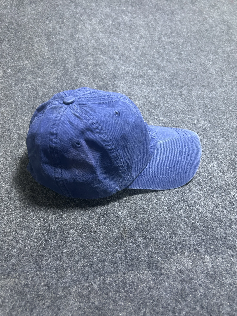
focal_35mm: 26
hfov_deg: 53.1
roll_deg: +1.0
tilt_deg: -41.2
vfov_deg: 67.3
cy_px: 158
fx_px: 237
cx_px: 118
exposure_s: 1/33
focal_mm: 5.7
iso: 400
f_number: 1.5
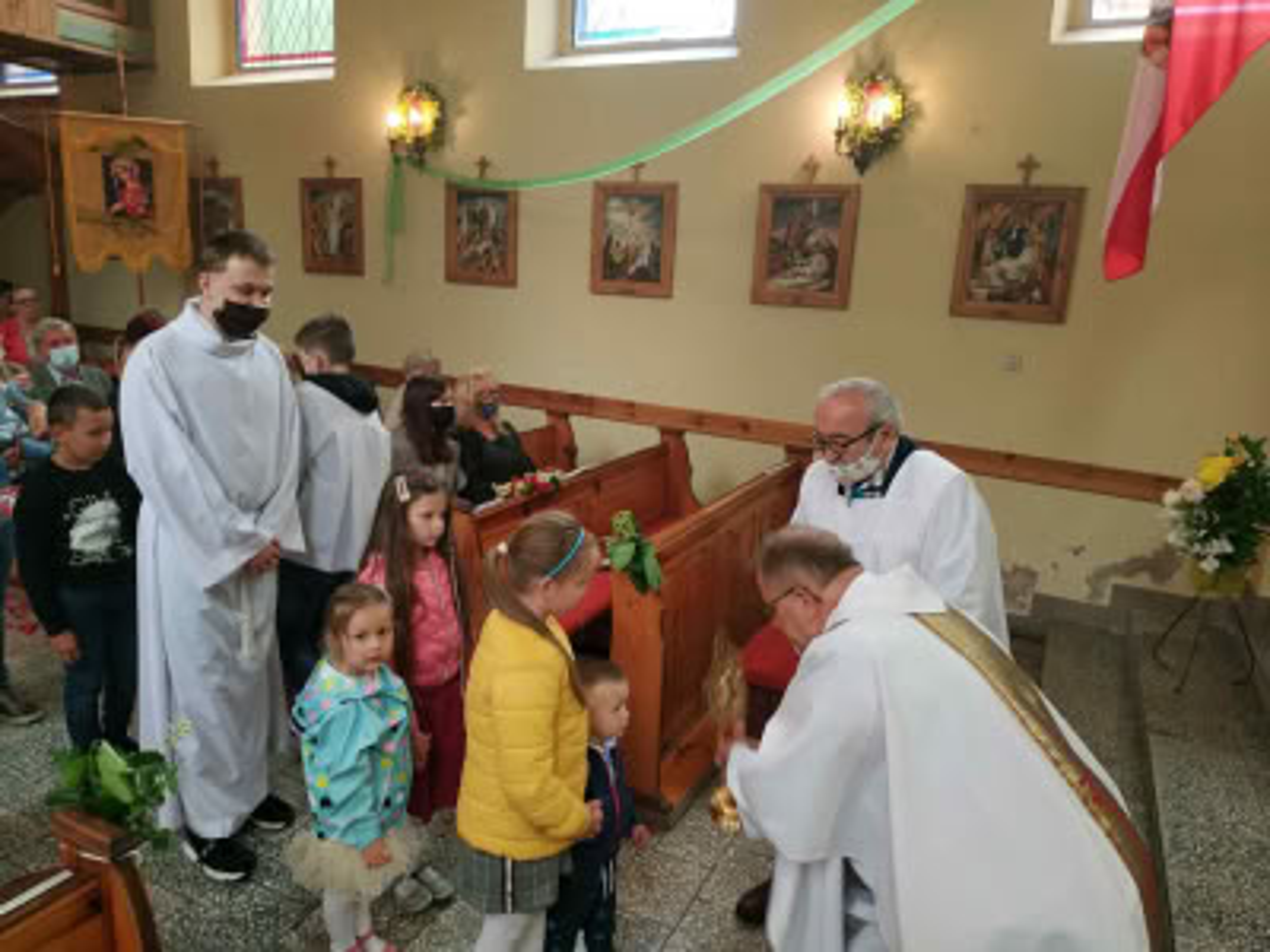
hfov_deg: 71.6
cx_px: 635
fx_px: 881
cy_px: 476
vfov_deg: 56.8
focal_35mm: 24
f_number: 1.9
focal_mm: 3.94
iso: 200
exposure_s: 1/25
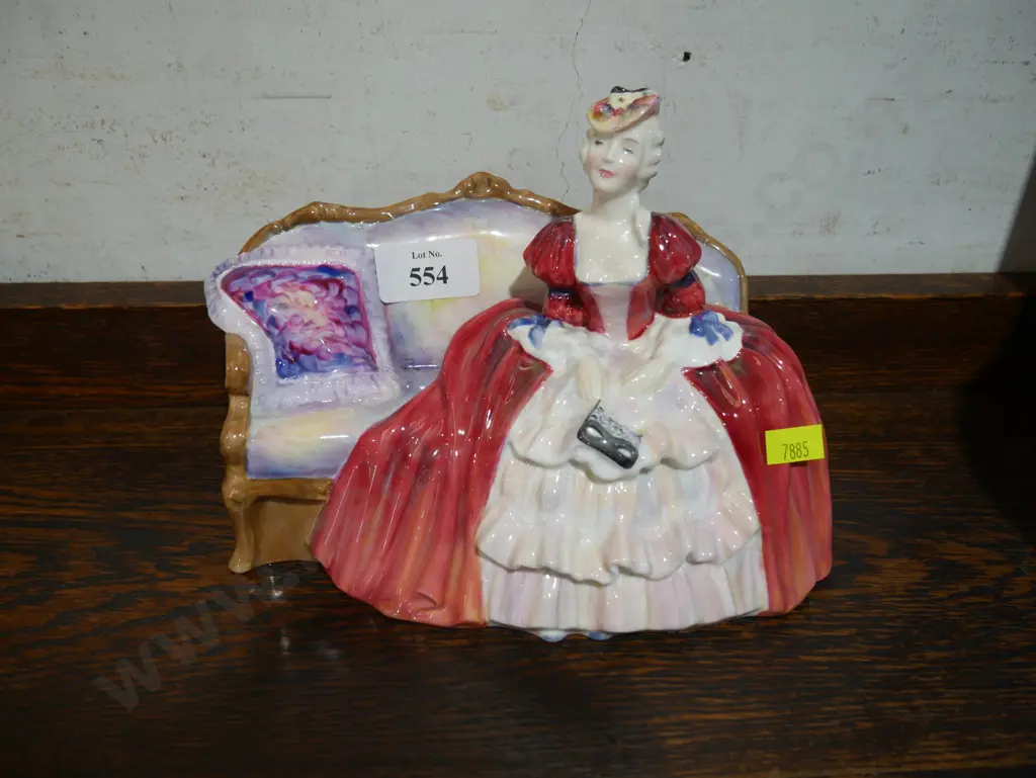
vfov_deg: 46.8
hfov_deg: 59.9
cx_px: 518
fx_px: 898
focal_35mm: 30
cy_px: 389
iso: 200
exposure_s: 1/80
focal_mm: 15
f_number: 3.6
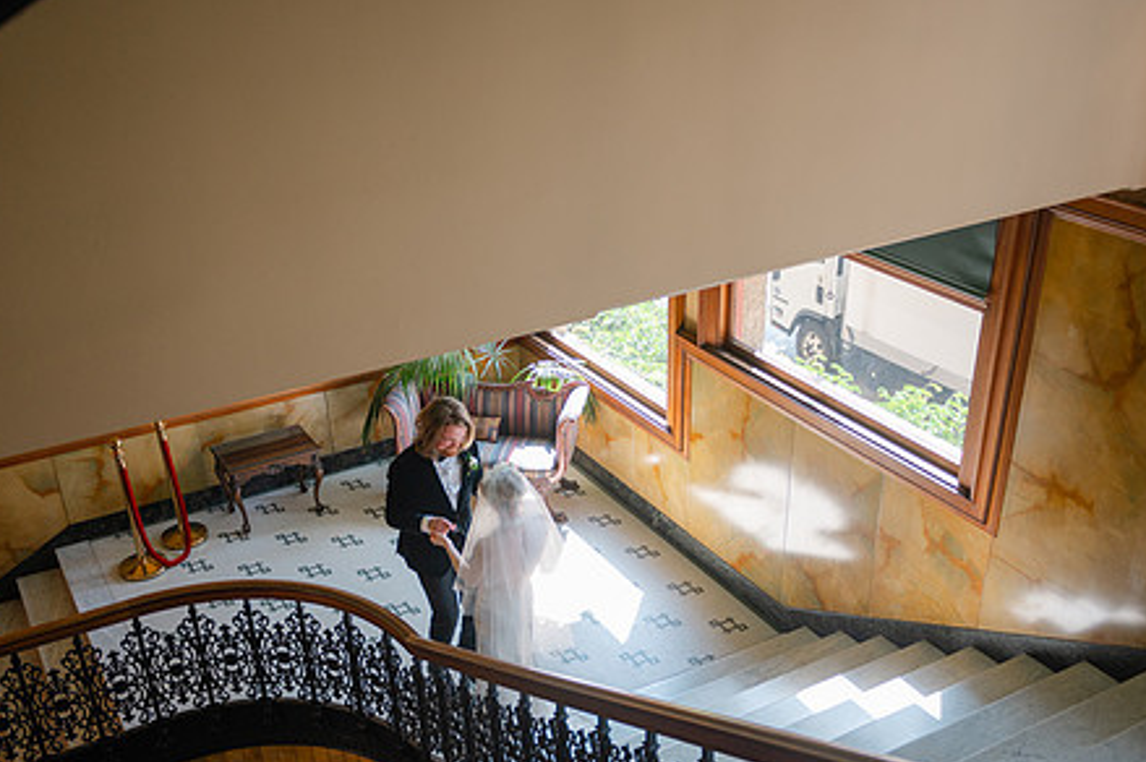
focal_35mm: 37
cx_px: 551
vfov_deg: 35.6
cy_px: 498
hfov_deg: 51.9
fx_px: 1177
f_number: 2.8
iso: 200
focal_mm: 28
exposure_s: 1/160
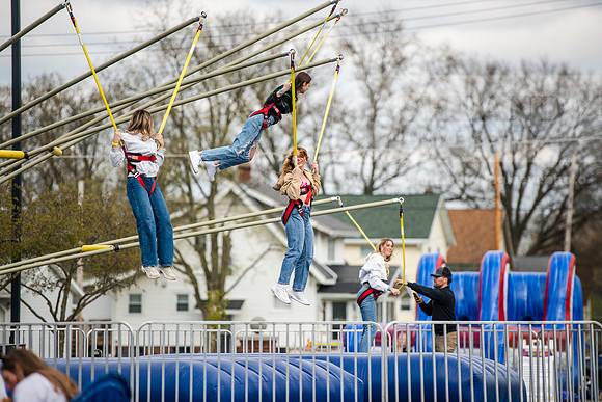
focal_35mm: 200
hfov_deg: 10.3
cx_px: 301
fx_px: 3345
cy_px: 201
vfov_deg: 6.9
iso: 100
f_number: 3.2
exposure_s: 1/800
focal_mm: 200
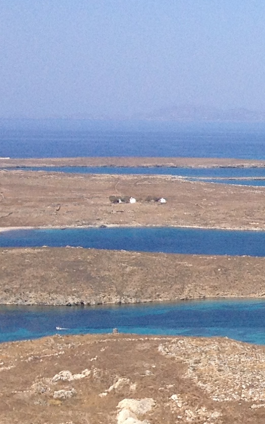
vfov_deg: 14.4
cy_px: 302
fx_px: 1675
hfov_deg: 8.0
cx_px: 747
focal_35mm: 145
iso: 50
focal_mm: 4.28
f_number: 2.4
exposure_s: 1/2123
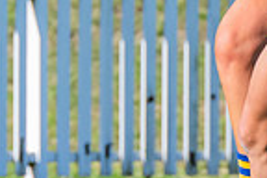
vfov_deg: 0.5
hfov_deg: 0.7
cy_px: -64
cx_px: 333
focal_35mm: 2758
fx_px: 20454
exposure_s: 1/1250
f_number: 9
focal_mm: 420
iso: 800
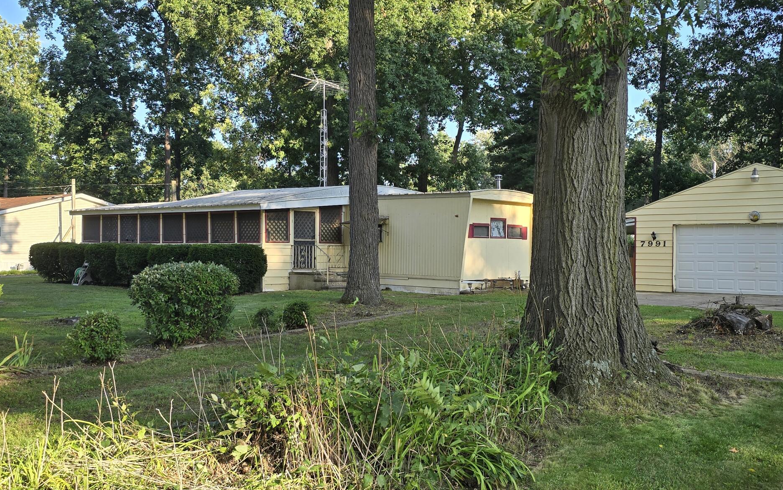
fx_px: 832
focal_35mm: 39
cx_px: 386
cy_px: 245
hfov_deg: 50.4
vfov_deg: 32.8
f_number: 1.7
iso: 12
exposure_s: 1/211
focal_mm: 6.3
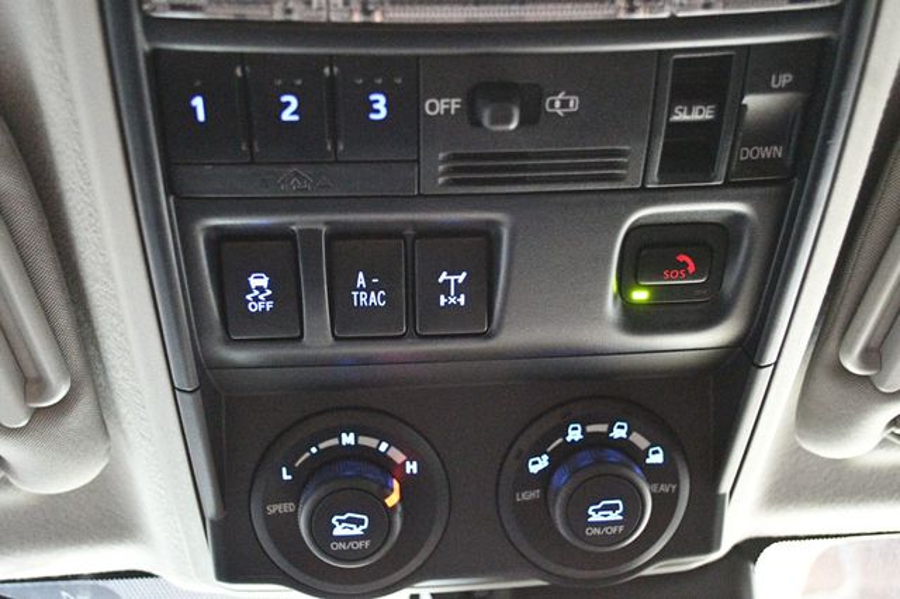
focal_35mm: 39
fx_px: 974
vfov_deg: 34.2
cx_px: 450
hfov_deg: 49.6
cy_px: 300
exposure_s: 1/15
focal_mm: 26
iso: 12800
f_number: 4.2
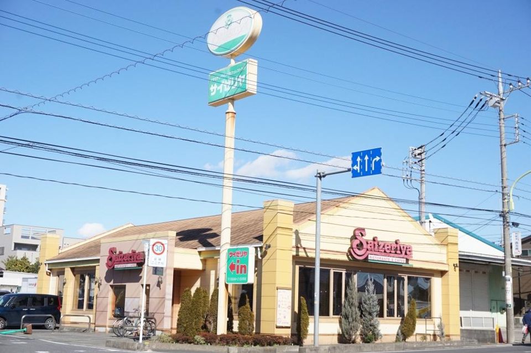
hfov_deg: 41.2
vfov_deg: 28.0
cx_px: 266
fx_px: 707
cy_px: 176
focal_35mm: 48
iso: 1000
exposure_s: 1/1600
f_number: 10
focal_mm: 32
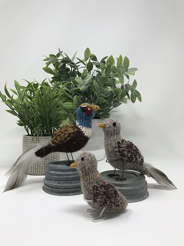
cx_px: 92
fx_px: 198
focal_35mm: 28
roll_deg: +0.3
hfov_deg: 49.7
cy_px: 123
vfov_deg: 63.4
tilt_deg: -1.6
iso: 25
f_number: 1.8
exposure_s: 1/120
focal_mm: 3.99
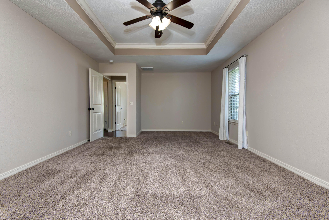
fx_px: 146
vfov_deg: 73.8
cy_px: 110
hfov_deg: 96.7
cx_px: 164
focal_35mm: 16
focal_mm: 16
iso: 280
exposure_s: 1/20
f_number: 6.7
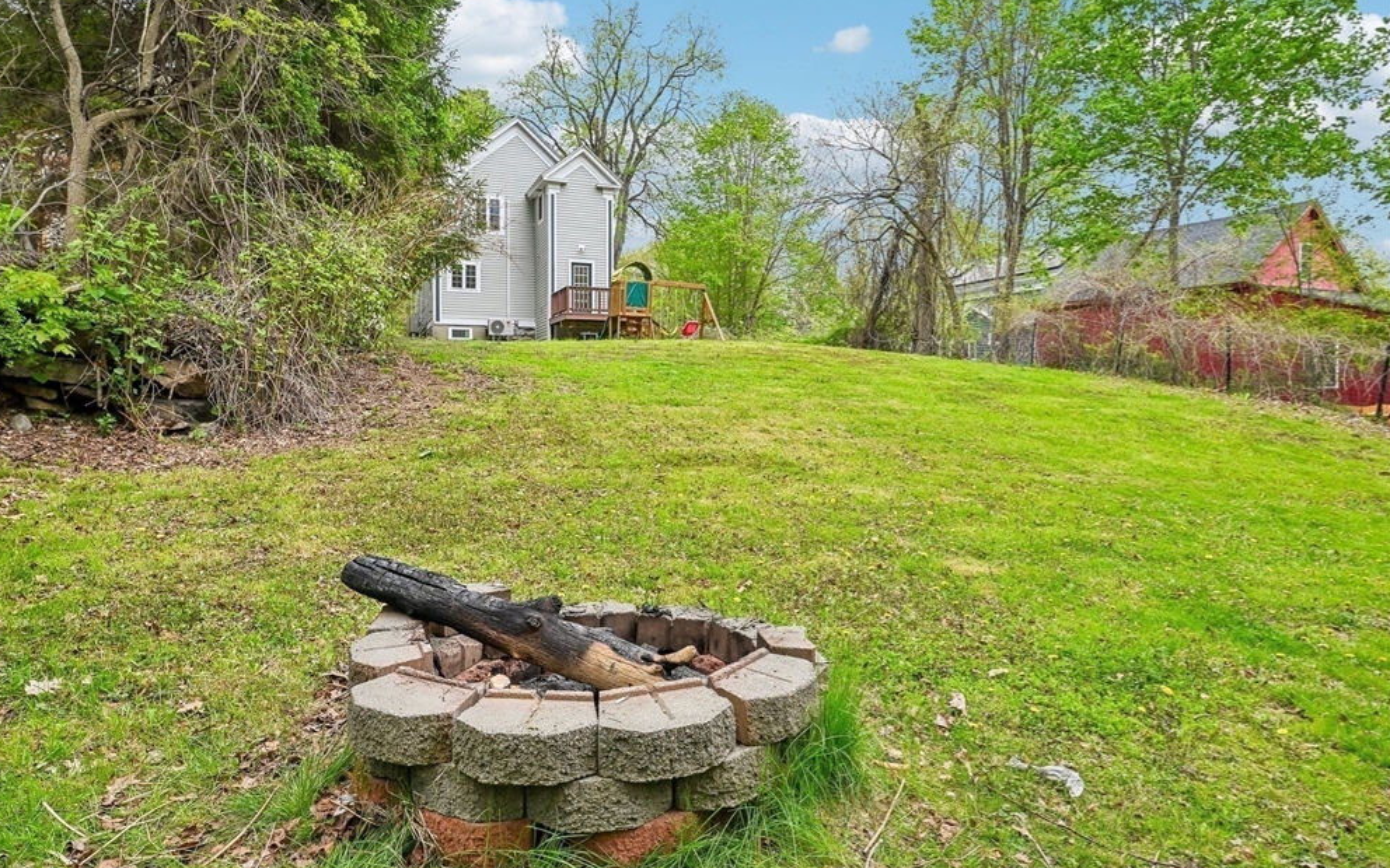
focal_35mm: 20
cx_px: 675
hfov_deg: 85.0
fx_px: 758
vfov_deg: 59.5
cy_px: 393
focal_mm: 19
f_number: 8
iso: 400
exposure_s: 1/400
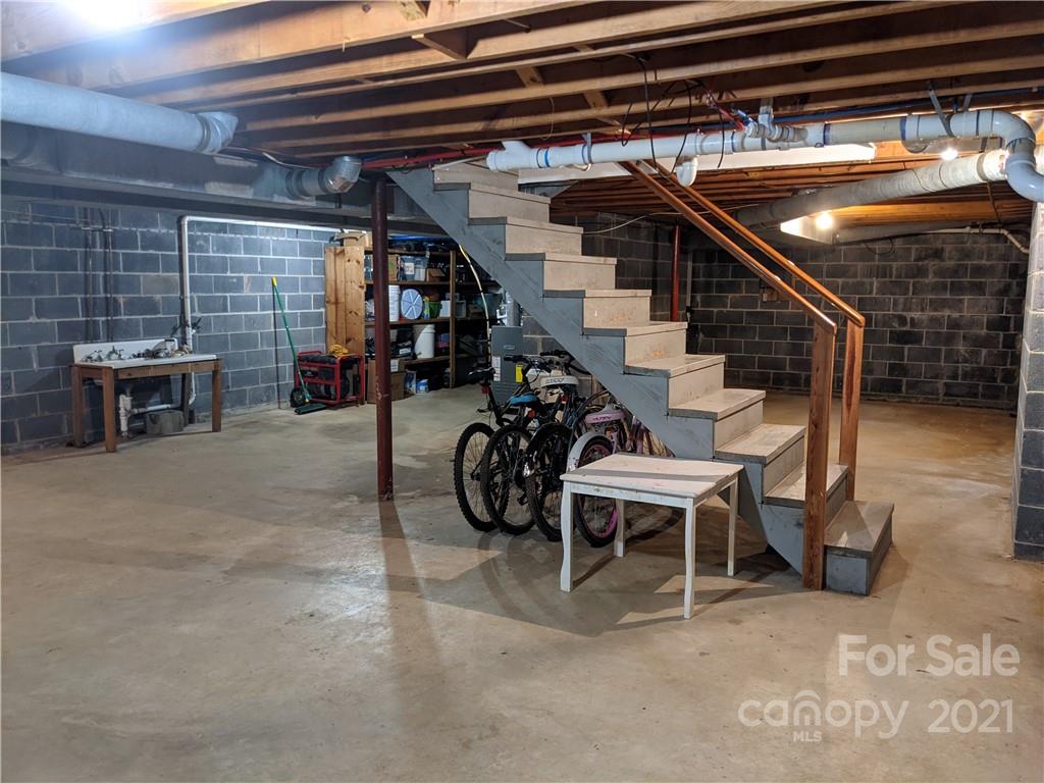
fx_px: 814
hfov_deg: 65.3
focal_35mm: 27
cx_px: 522
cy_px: 392
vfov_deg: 51.4
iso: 226
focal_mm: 4.38
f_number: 1.73
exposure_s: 1/24
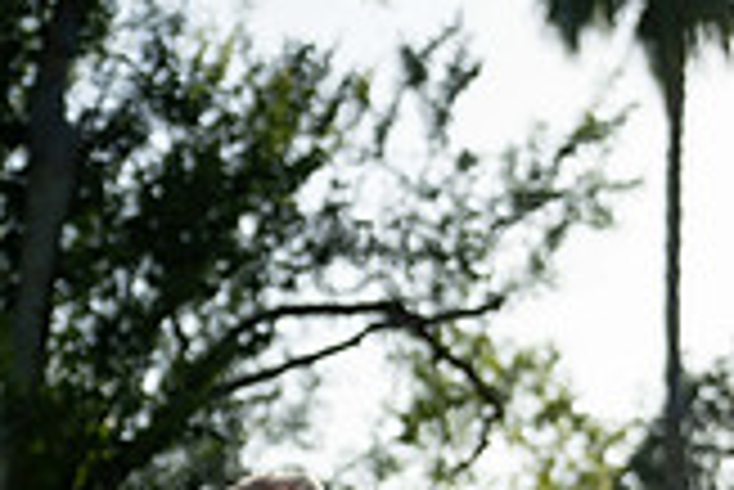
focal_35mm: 157
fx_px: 3204
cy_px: 859
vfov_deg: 8.5
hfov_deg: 13.0
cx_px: 203
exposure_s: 1/3200
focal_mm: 57
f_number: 2.2
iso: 160
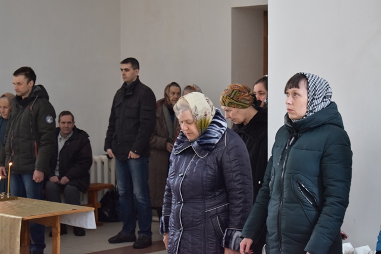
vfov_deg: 16.6
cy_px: 127
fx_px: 873
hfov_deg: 24.6
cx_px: 190
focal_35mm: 82
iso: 1250
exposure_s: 1/100
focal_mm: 55
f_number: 5.6
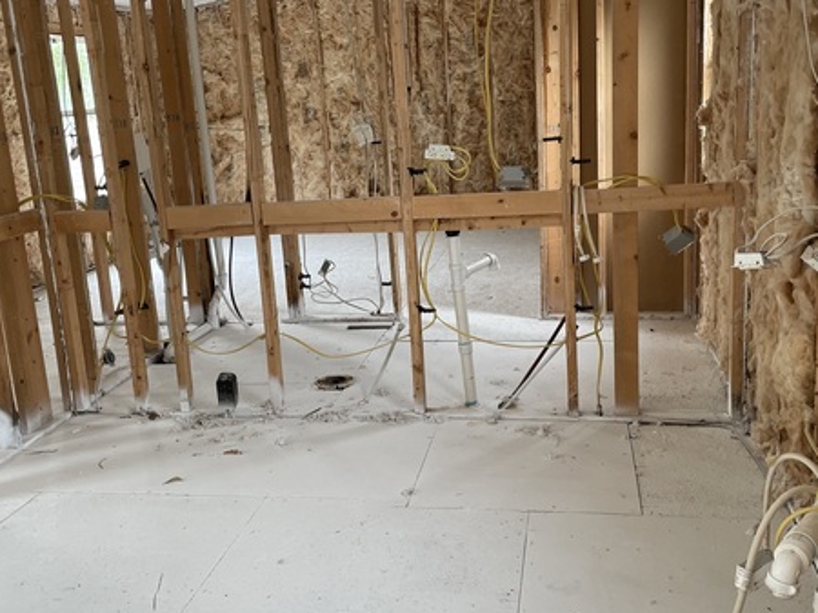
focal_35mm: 37
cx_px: 394
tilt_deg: -12.8
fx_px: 874
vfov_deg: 38.6
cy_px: 282
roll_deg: +4.3
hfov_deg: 50.2
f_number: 1.6
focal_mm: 4.2
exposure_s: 1/121
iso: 100
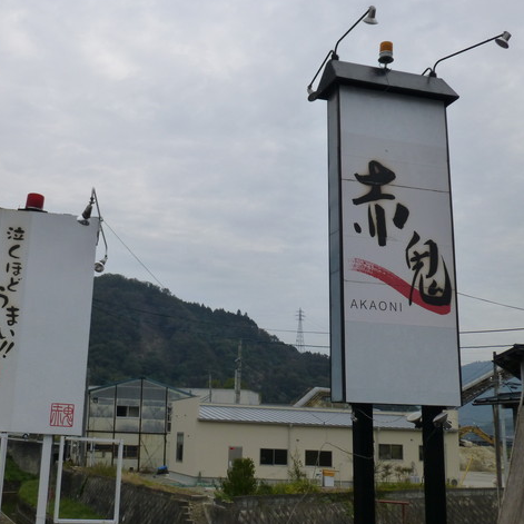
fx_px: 719
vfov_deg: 40.0
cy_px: 263
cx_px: 188
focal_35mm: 42
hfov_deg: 39.7
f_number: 3.7
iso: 160
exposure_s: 1/640
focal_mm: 6.1
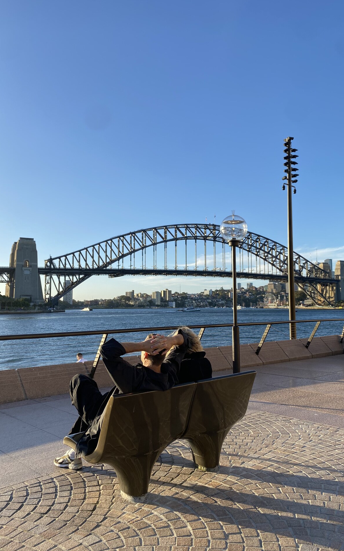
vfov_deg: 66.5
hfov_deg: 44.5
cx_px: 185
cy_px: 273
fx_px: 420
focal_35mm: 28
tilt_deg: +5.6
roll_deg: -0.4
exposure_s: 1/1063
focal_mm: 4.25
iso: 32
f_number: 1.8
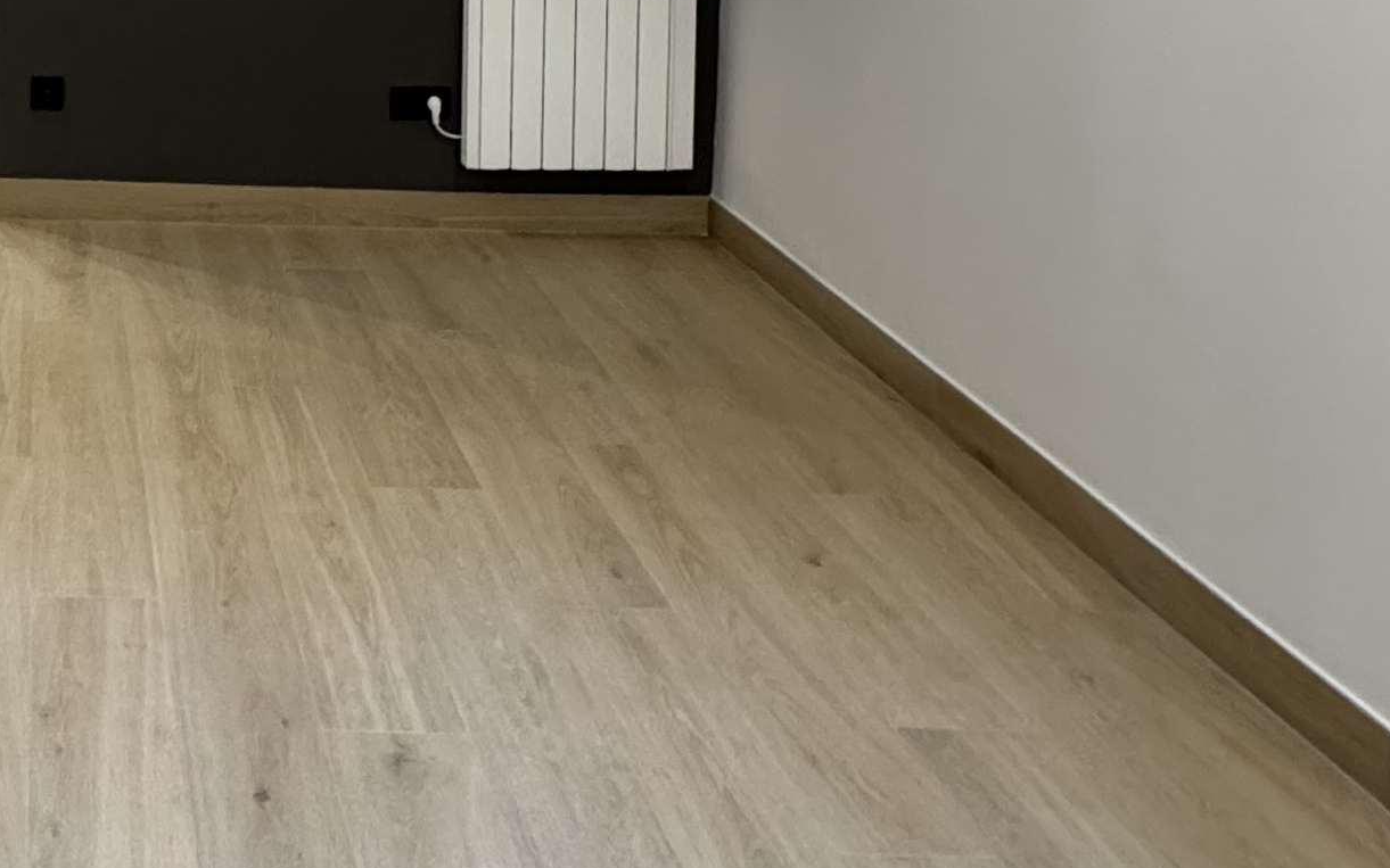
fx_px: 1856
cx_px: 43
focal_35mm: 49
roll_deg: -0.9
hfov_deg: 37.3
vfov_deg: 23.4
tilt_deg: -2.0
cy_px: -254
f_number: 2.2
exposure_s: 1/82
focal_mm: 2.22
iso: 320
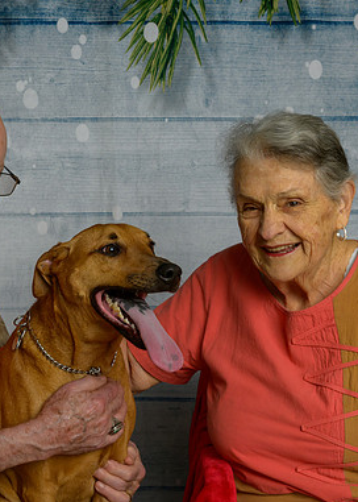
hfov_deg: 20.5
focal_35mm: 69
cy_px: 281
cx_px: 97
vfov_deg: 28.6
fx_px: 983
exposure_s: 1/160
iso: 400
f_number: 10
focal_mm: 35
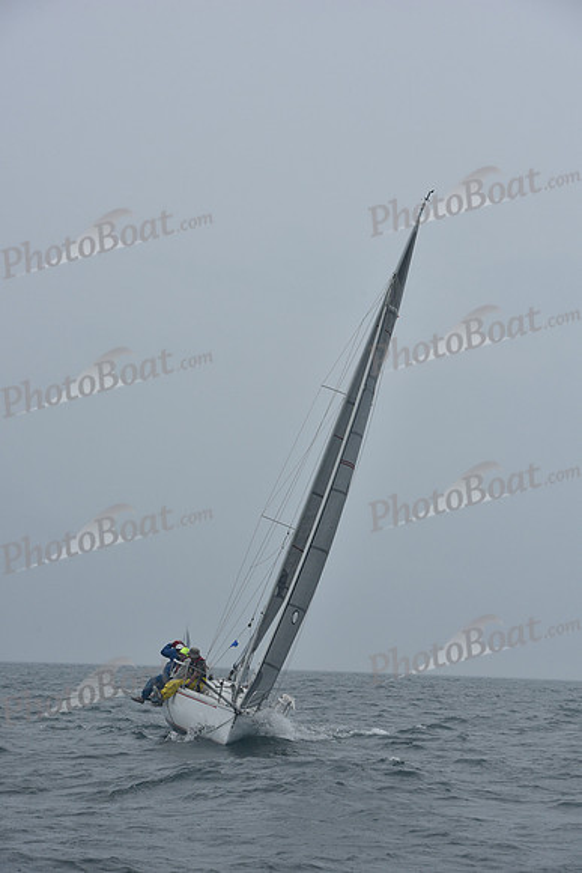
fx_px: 2811
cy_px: 436
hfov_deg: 11.8
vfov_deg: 17.6
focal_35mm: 116
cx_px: 291
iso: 320
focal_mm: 116
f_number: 9
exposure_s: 1/1000
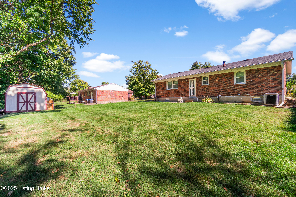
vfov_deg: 77.3
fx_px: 123
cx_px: 148
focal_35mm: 15
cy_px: 98
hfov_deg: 100.4
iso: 400
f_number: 9
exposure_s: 1/640
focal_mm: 10
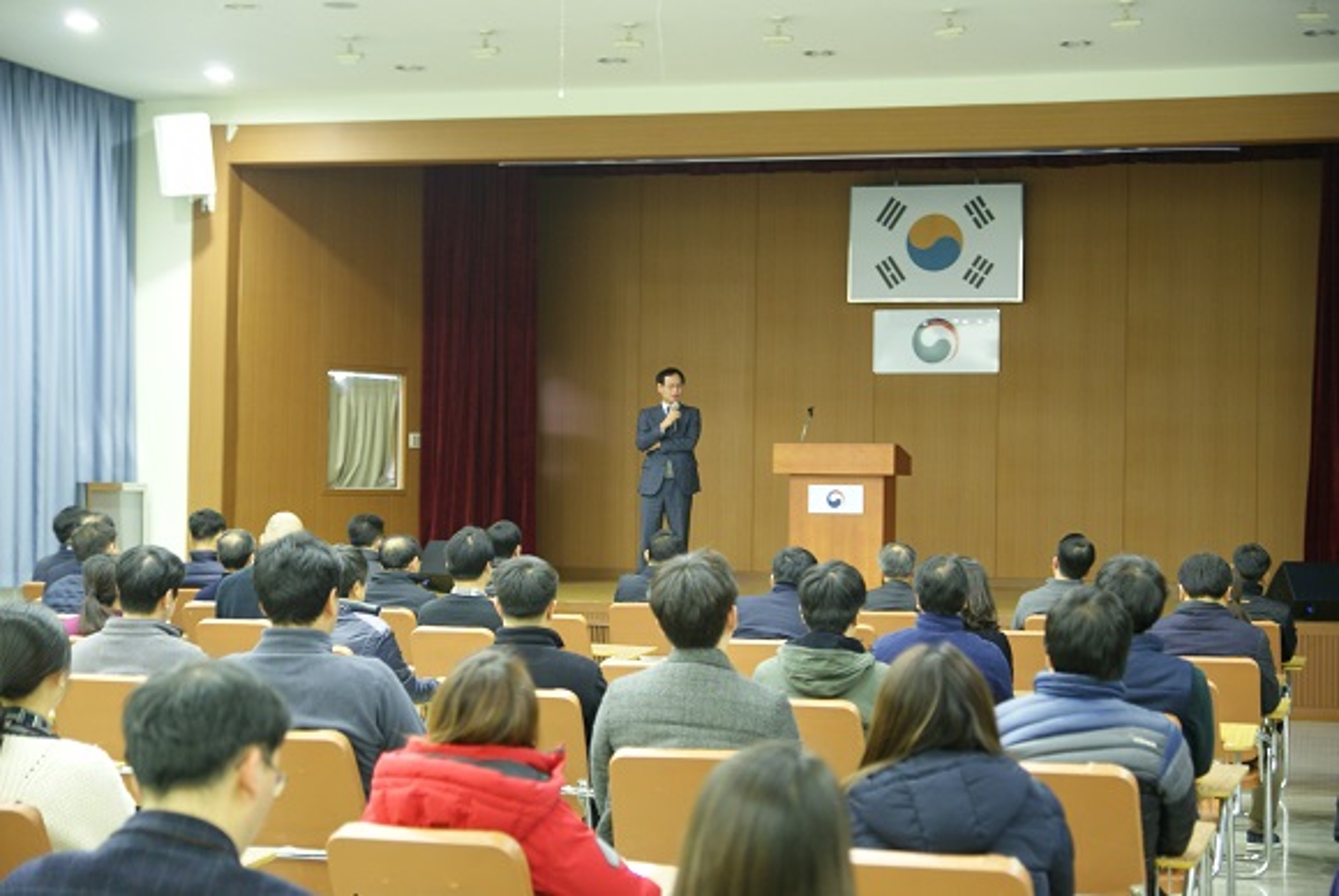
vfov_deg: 22.7
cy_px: 448
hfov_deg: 33.4
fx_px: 2234
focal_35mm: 60
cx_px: 670
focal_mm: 40
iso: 400
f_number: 2.8
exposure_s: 1/10
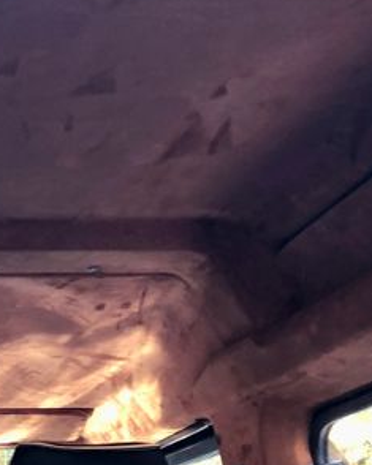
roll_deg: +2.8
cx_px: -242
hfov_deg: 14.2
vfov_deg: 19.3
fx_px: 1363
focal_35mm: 99
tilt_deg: +11.6
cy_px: 305
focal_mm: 3.99
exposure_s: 1/17
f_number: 1.8
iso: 40
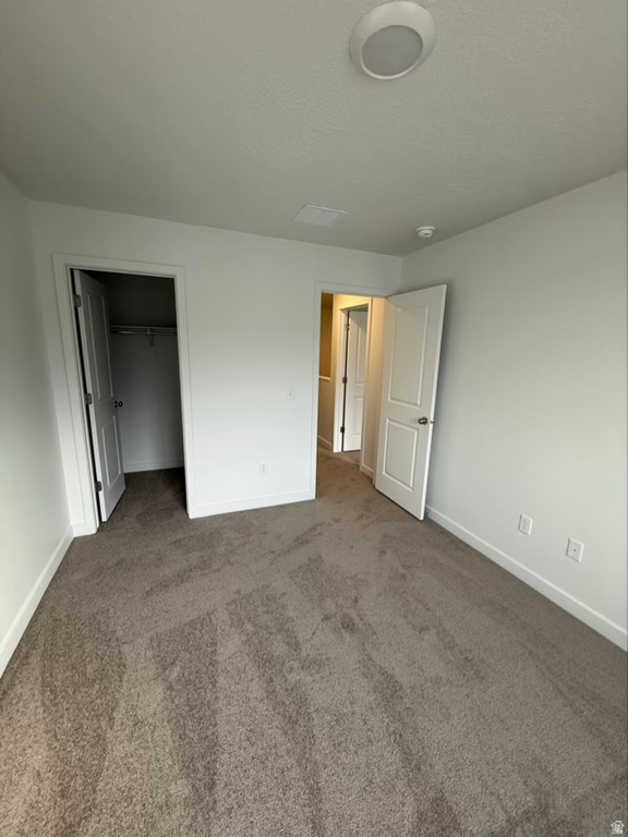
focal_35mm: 14
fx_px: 339
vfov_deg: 102.1
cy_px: 418
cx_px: 314
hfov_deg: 85.7
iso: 125
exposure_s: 1/99
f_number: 2.2
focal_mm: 2.22
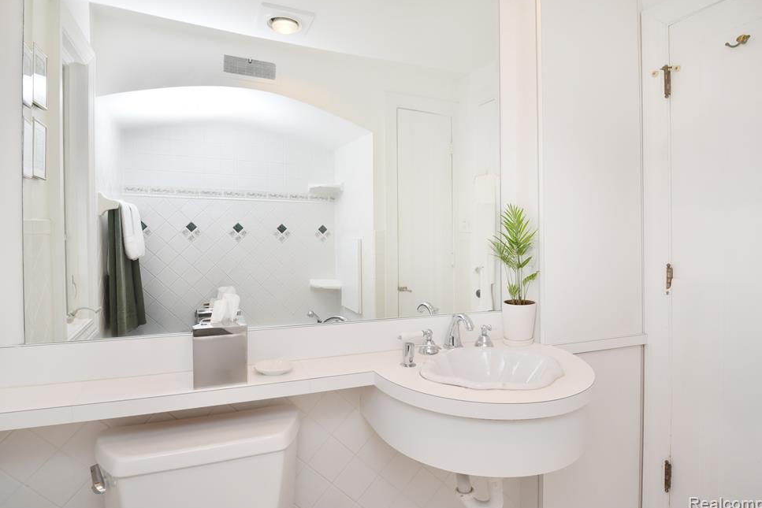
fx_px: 381
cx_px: 365
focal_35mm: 18
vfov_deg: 67.4
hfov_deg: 89.9
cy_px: 247
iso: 800
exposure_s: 1/60
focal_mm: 17
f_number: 14
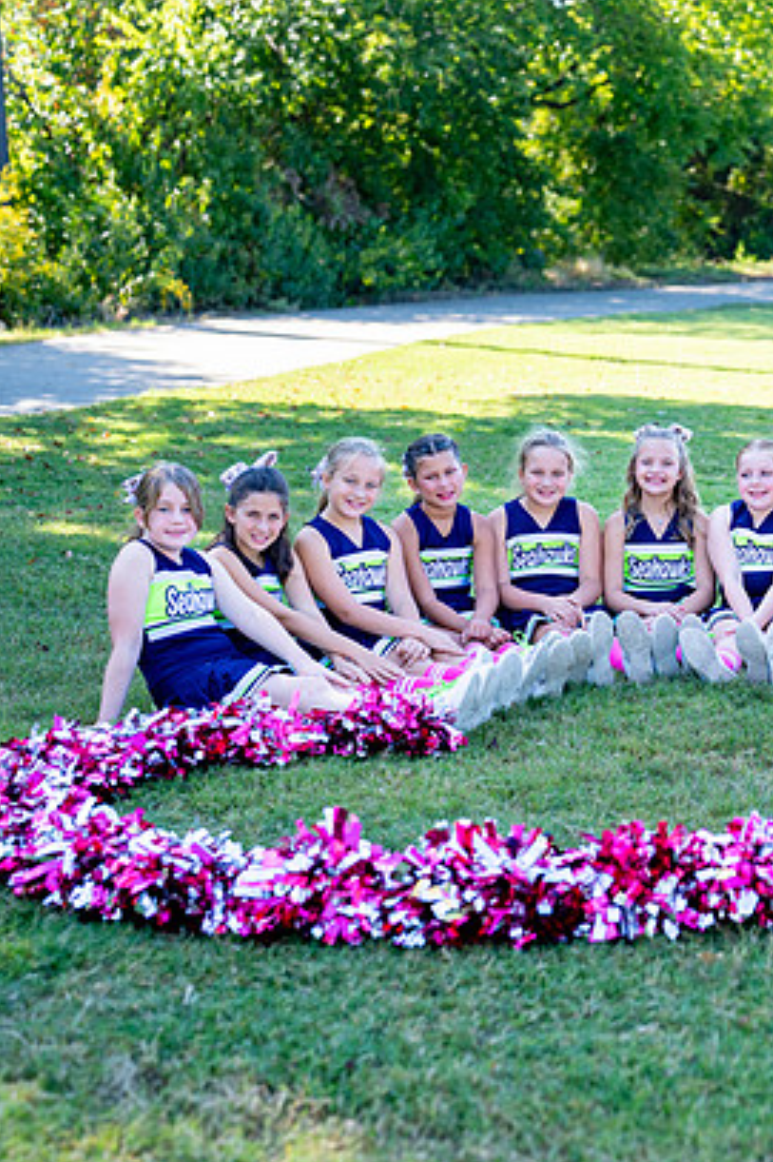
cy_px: 585
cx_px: 788
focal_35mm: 77
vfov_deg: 26.3
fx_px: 2482
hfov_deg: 17.3
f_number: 2.2
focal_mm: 50
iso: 250
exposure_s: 1/1000
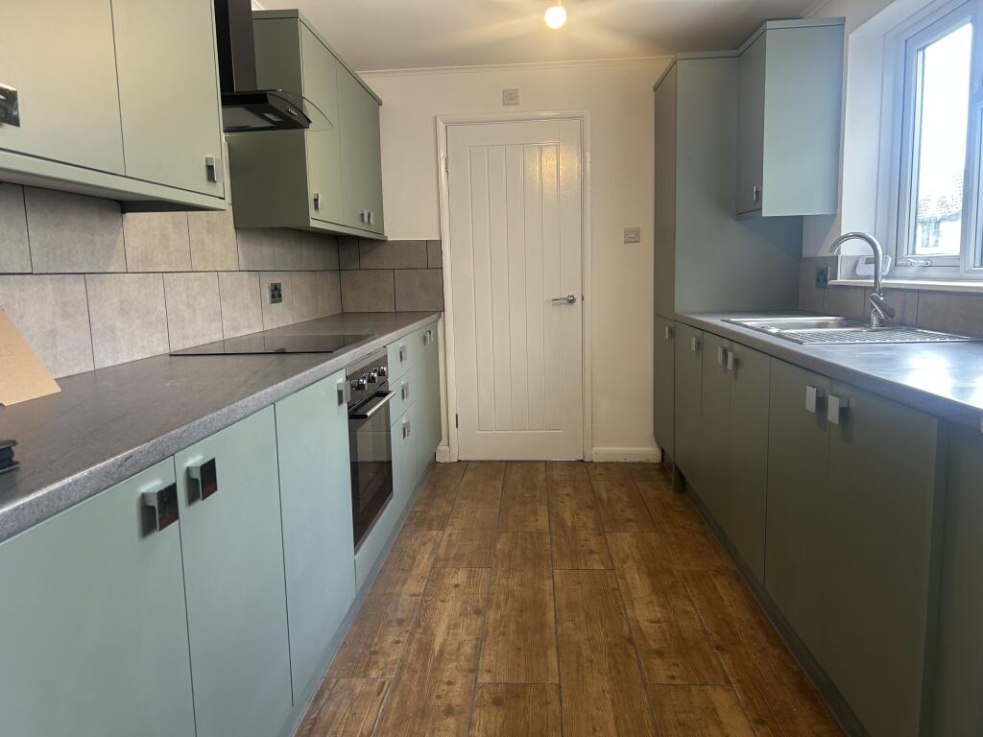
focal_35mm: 26
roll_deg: +1.8
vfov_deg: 53.1
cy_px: 368
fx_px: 738
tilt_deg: -8.7
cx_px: 492
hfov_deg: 67.3
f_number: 1.5
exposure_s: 1/50
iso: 80
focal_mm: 5.7
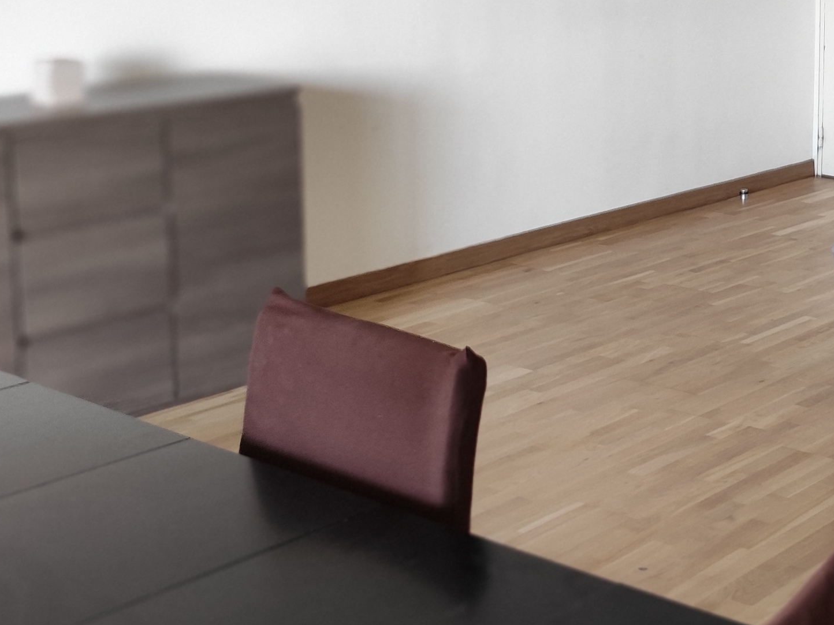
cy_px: 110
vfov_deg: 22.2
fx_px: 1566
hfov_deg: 27.3
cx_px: 921
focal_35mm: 65
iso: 320
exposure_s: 1/25
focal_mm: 6.14
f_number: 1.65
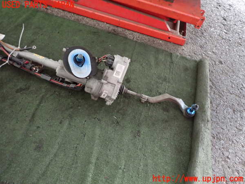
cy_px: 92
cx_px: 122
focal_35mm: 25
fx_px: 177
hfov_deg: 69.4
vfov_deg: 54.9
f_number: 2
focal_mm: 4.5
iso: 800
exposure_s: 1/30
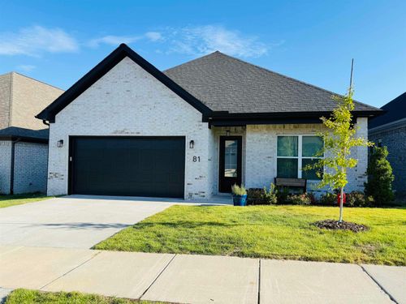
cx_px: 203
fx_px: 281
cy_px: 152
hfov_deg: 71.6
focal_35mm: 24
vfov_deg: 56.8
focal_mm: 6.76
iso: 80
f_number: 1.78
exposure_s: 1/2703
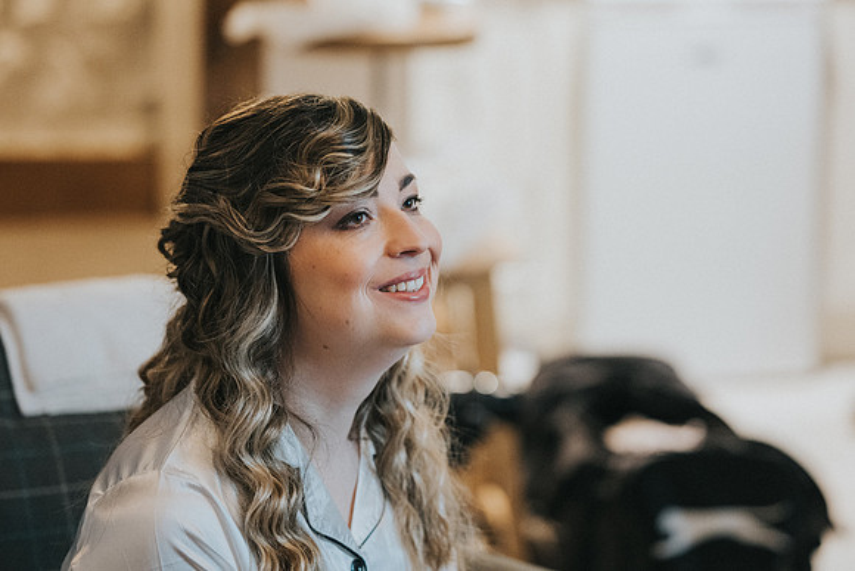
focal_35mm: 115
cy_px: 184
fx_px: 2738
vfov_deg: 11.9
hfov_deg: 17.7
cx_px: 504
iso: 2500
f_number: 2
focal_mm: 85
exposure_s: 1/160
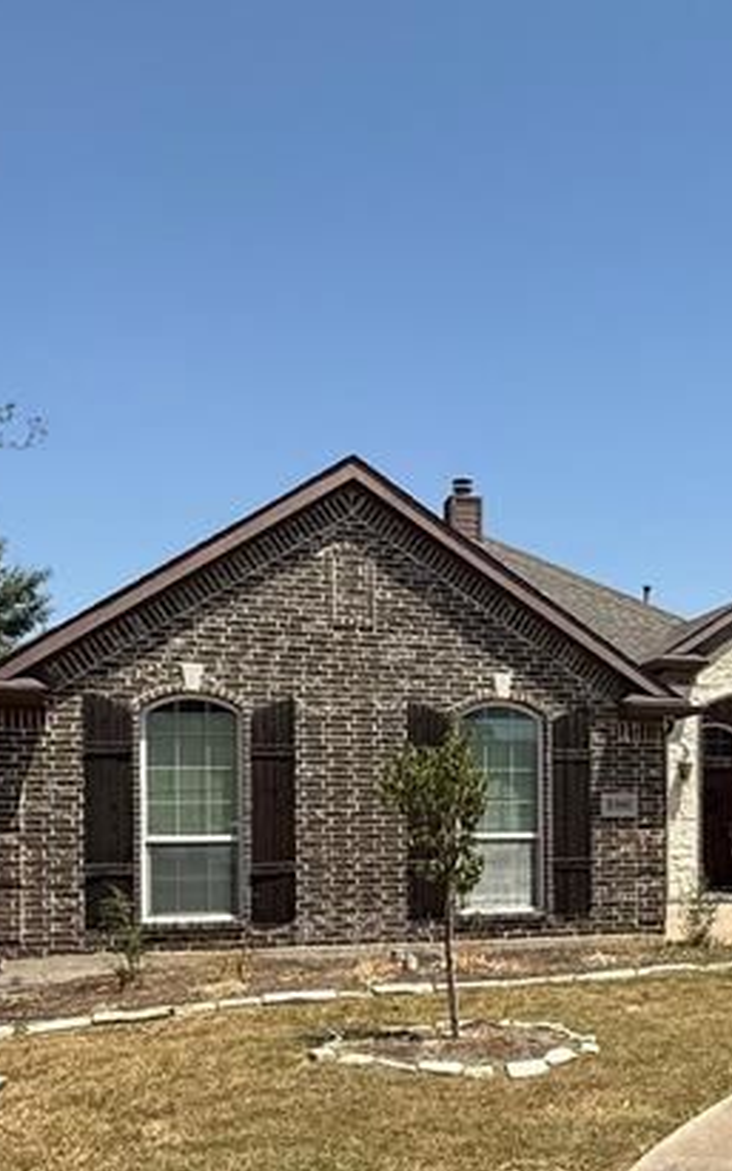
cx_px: 550
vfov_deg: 51.4
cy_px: 815
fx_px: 1181
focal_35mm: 37
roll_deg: +0.1
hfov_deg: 33.7
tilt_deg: +0.5
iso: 50
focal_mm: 2.22
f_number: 2.2
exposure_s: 1/3125
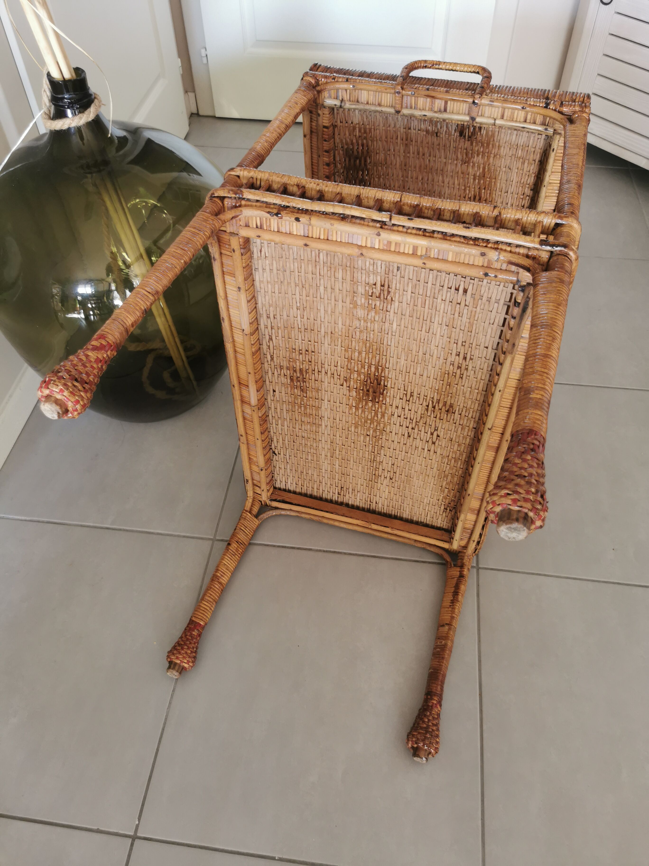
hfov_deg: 51.4
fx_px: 675
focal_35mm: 27
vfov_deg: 65.3
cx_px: 324
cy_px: 433
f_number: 1.6
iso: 100
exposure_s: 1/100
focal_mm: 5.56
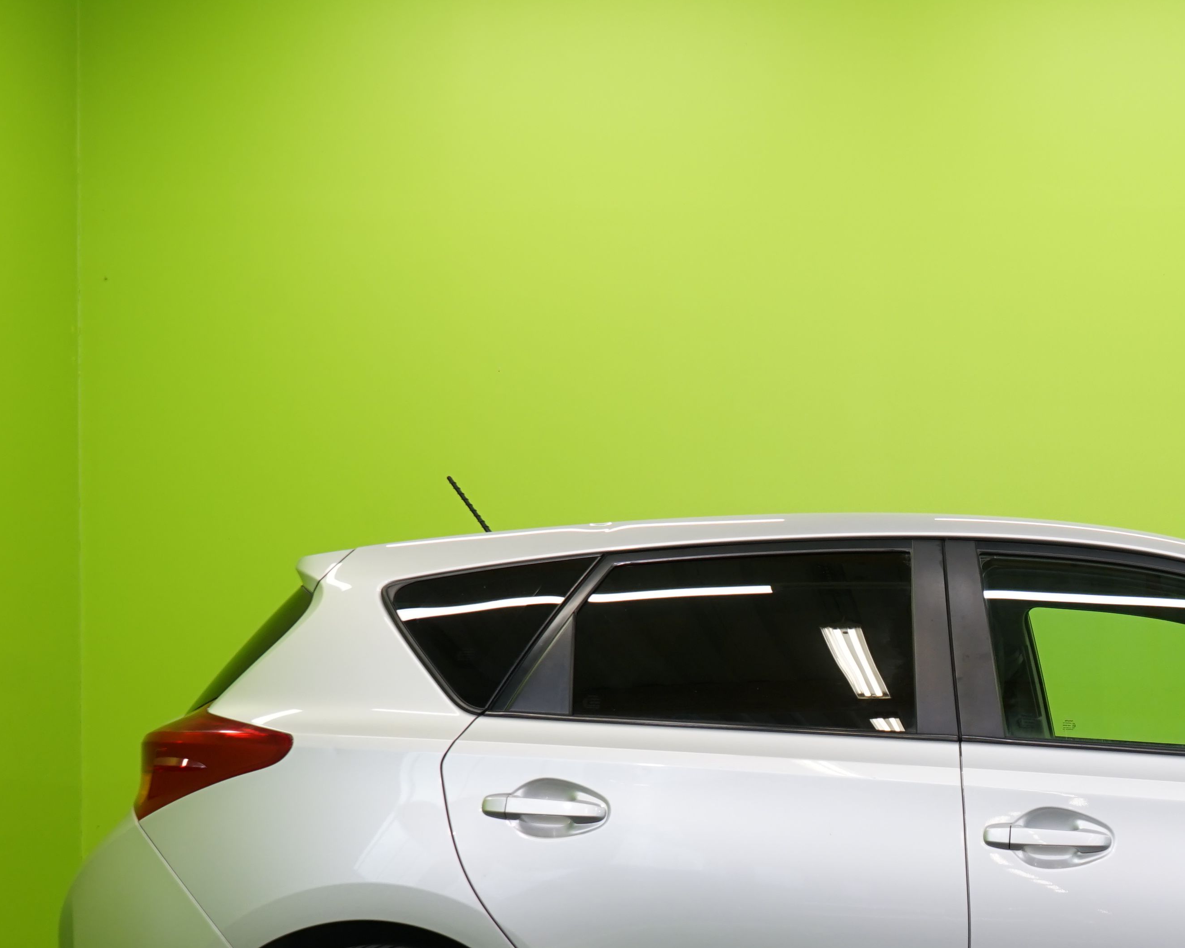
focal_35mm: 62
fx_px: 2174
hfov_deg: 28.9
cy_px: 759
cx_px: 1132
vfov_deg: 24.2
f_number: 5.6
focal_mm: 29
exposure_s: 1/30
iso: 400
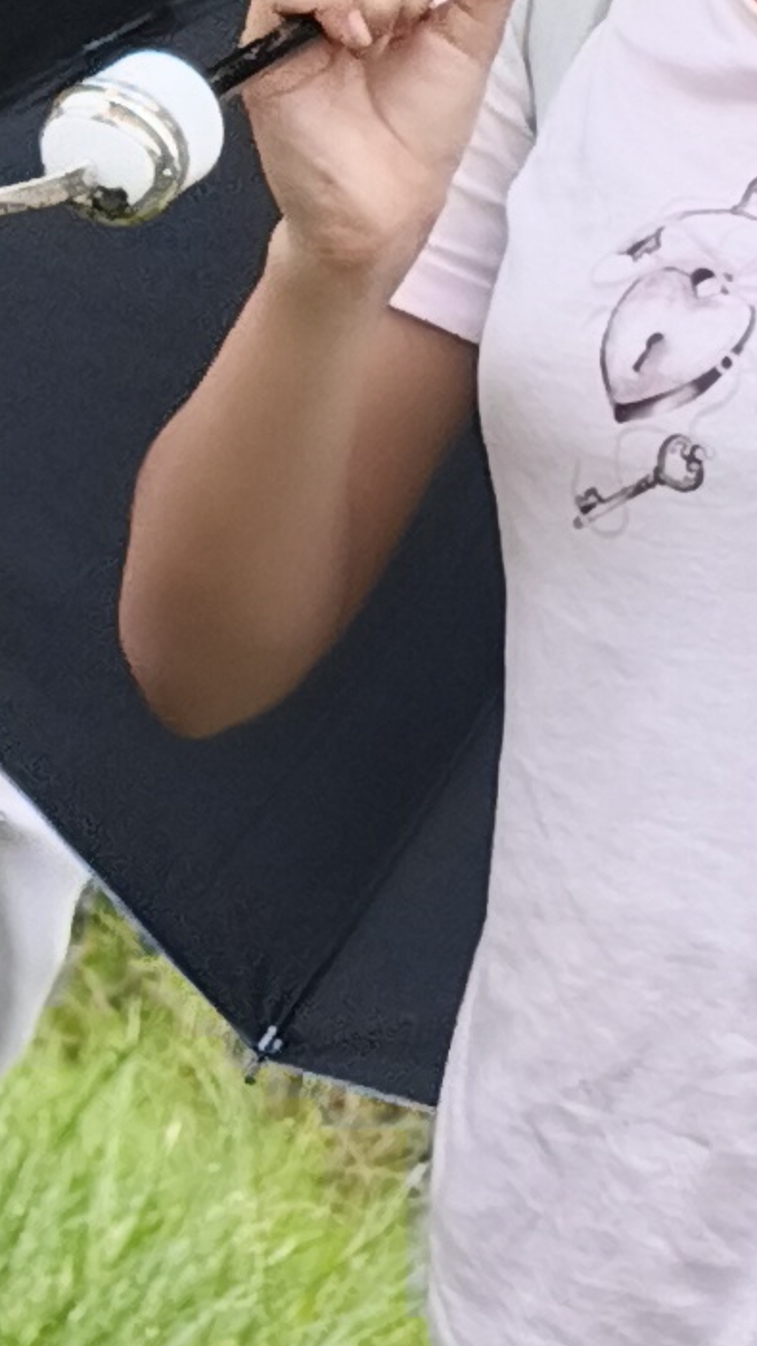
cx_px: -1740
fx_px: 11345
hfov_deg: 3.7
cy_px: 297
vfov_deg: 6.8
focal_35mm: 318
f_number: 1.85
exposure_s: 1/1634
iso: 101
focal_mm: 7.1
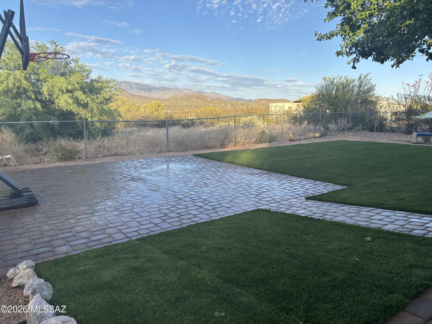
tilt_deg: -9.5
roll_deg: -0.7
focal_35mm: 26
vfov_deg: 53.1
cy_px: 162
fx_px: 324
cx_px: 216
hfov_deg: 67.3
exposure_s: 1/1037
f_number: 1.6
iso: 50
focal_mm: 5.96
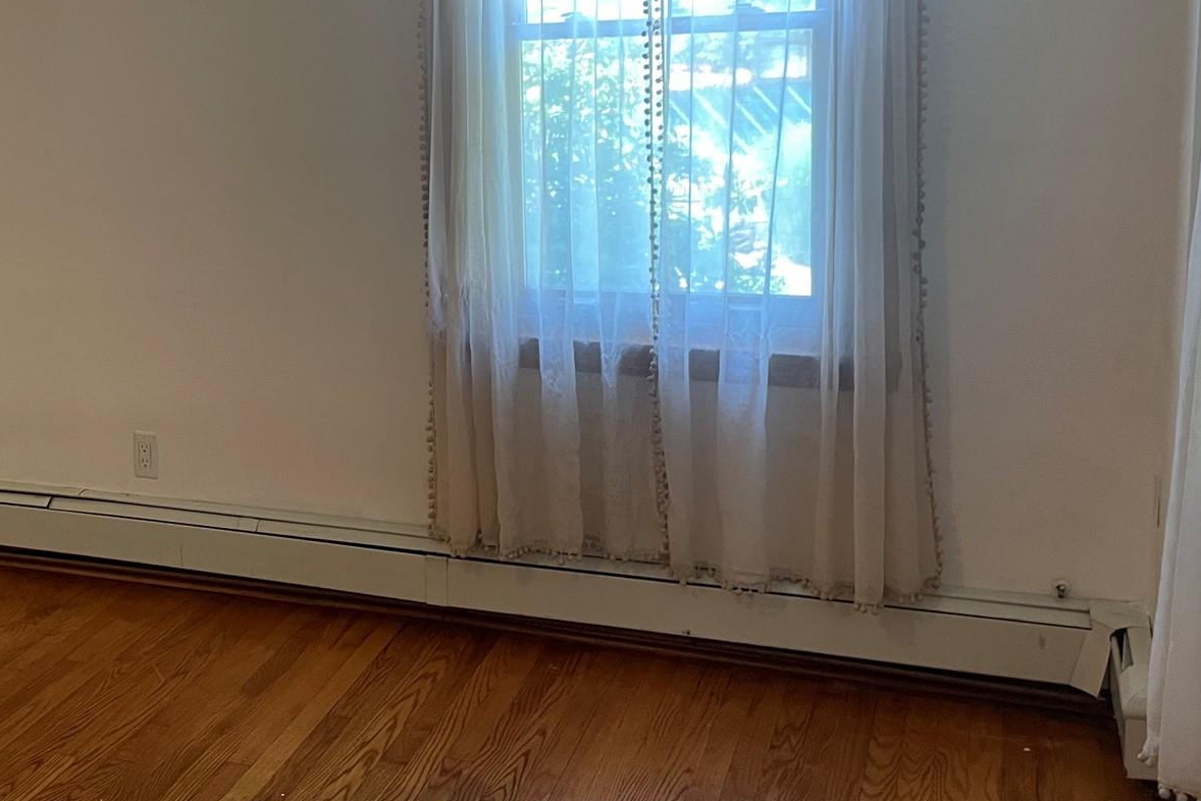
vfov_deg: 28.5
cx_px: 224
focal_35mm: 47
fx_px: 1568
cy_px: 270
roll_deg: +3.9
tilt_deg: -8.9
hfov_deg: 40.1
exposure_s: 1/60
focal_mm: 4.2
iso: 160
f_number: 1.6
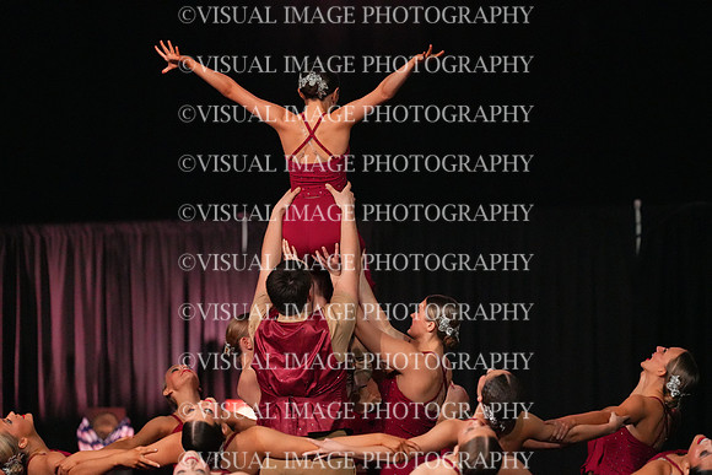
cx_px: 356
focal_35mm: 300
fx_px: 5934
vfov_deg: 4.6
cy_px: 238
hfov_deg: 6.9
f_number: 3.5
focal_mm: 300
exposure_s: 1/1250
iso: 16000
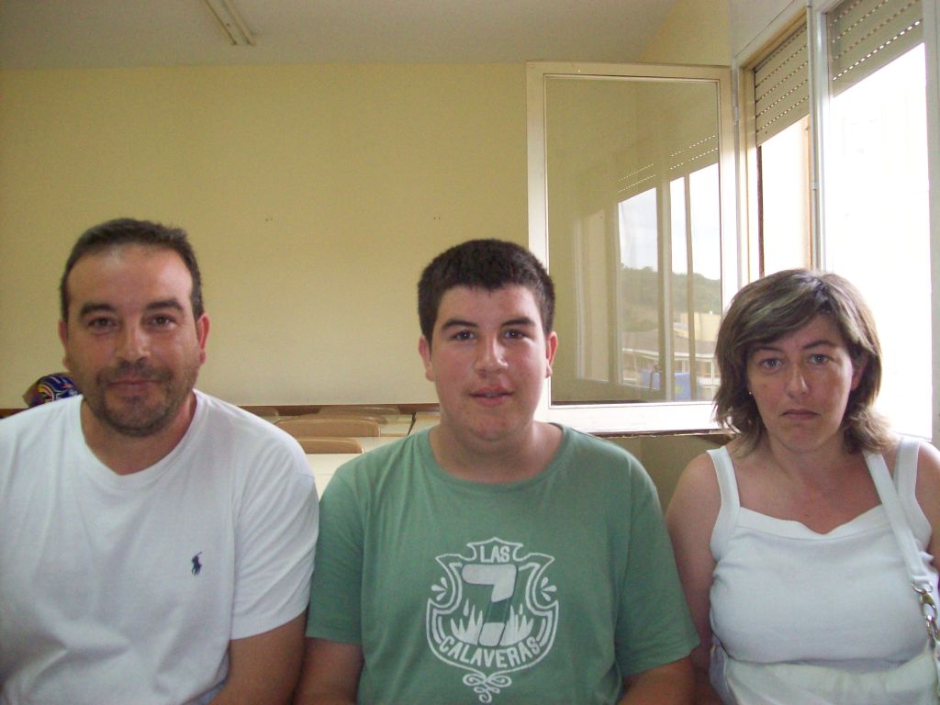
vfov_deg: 39.7
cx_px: 470
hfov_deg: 51.4
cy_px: 352
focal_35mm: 36
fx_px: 978
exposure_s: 1/77.4
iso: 200
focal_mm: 6
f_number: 2.7
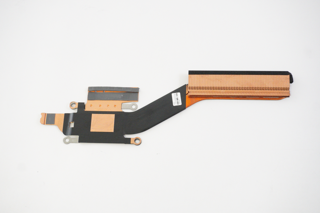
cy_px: 106
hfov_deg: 40.0
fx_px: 440
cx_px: 160
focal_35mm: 50
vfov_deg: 27.2
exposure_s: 1/320
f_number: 5.6
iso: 6400
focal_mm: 33
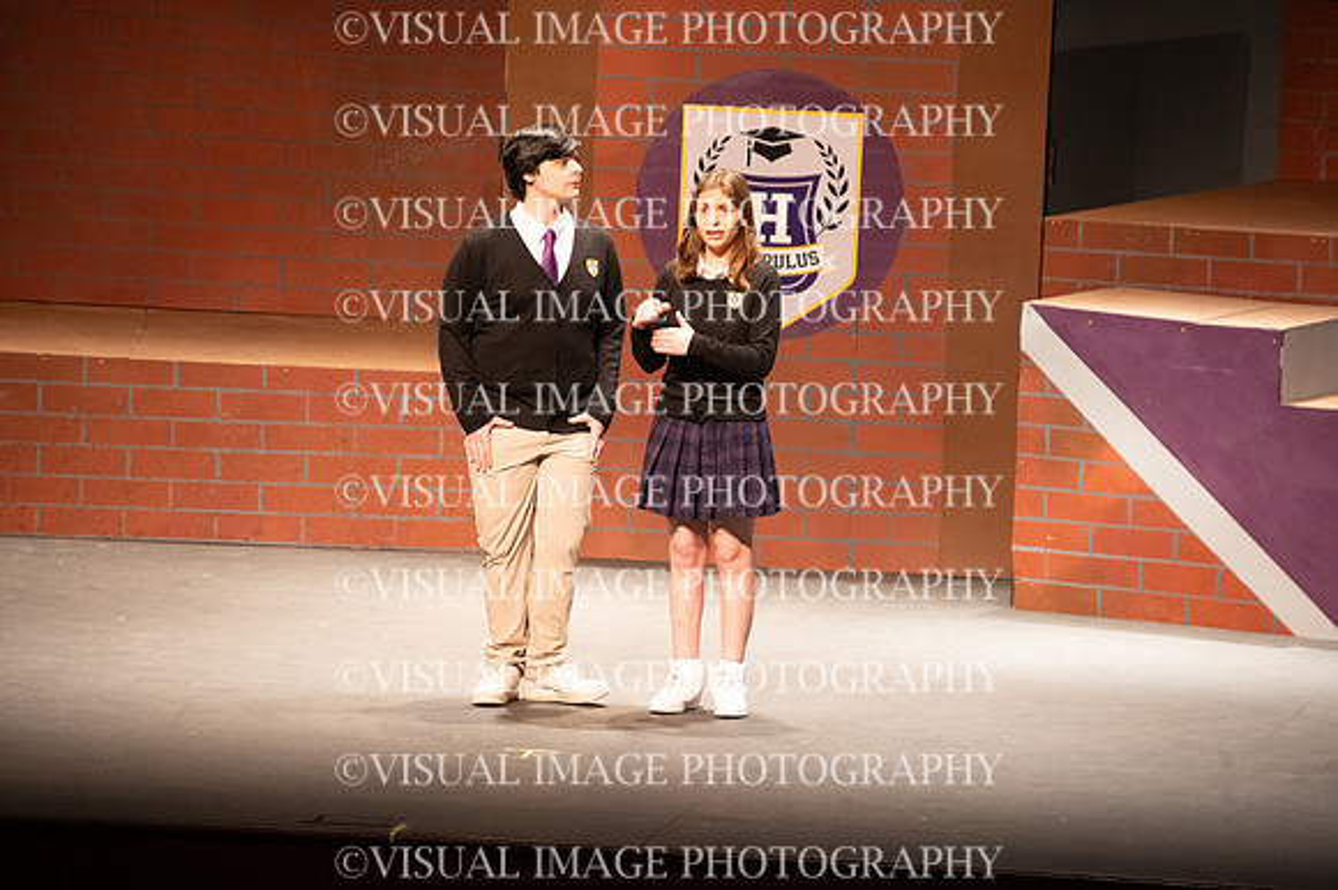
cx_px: 669
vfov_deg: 4.3
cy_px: 445
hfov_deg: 6.4
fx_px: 11886
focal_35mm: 320
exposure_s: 1/160
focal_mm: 320
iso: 7200
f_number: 6.3
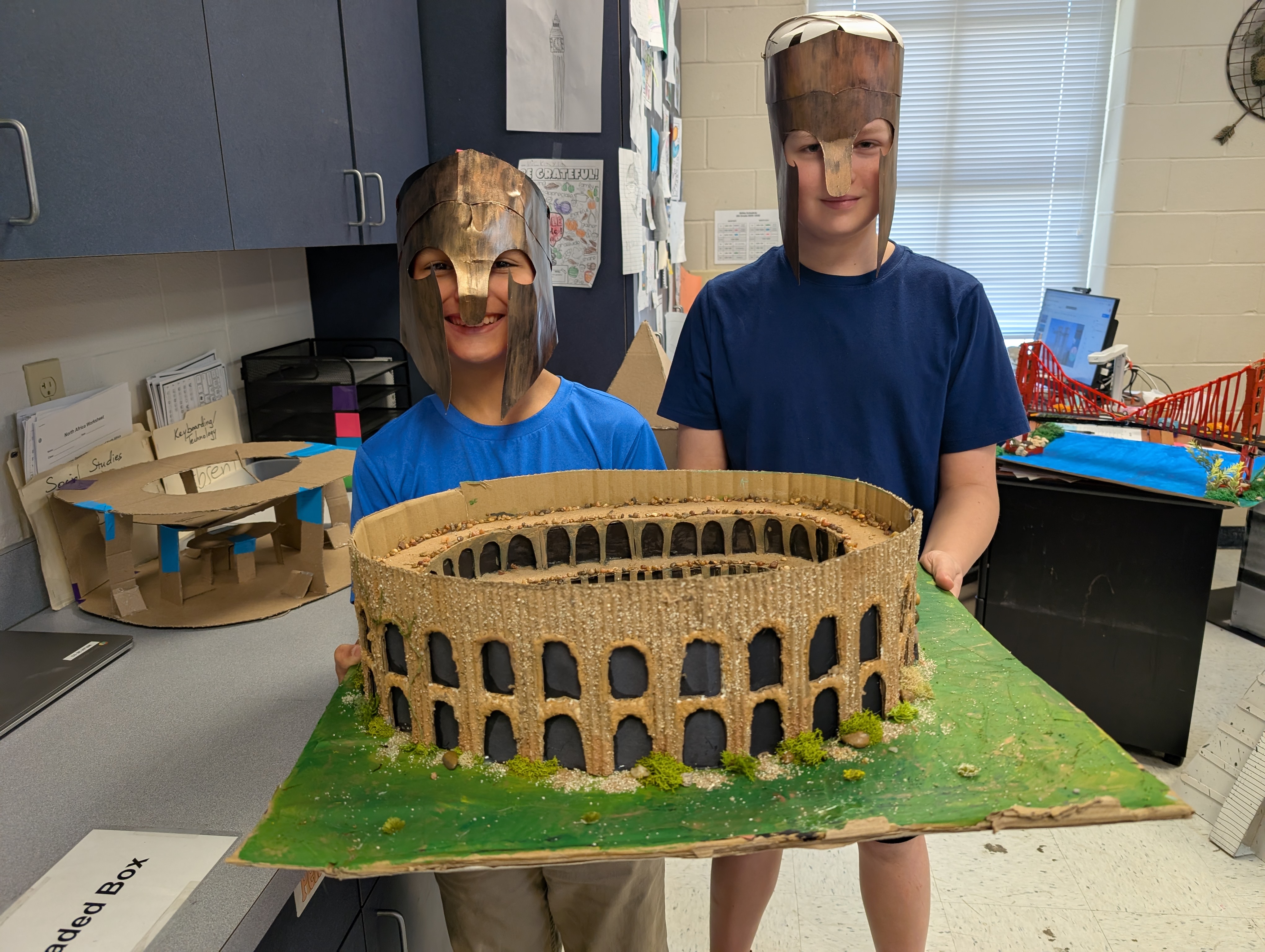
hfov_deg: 71.5
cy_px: 476
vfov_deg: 56.9
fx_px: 878
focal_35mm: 24
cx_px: 632
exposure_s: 1/120
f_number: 1.68
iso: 261
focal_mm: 6.9
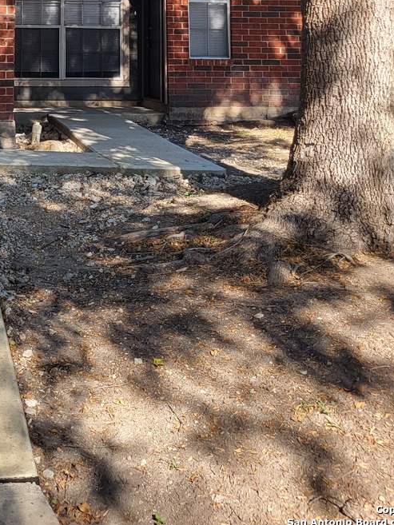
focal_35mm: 57
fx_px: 865
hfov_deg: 24.8
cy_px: -46
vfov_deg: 30.4
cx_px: 29
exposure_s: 1/679
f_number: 1.8
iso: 40
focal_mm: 5.4
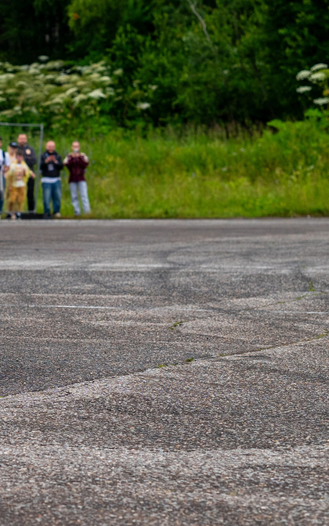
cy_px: 210
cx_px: -162
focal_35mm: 202
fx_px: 2897
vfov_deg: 10.4
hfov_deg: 6.4
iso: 500
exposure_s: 1/250
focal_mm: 85
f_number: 3.5
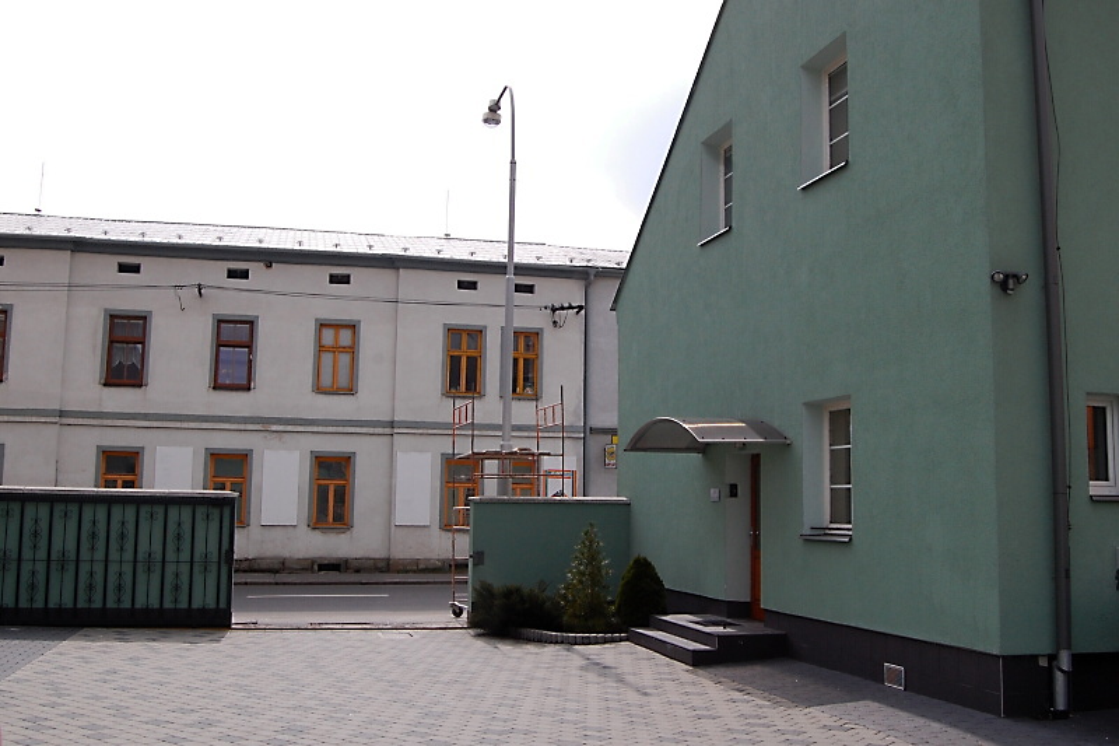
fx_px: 932
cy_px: 373
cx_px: 560
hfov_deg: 61.9
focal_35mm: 30
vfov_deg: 43.6
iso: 400
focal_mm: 20
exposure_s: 1/500
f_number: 11
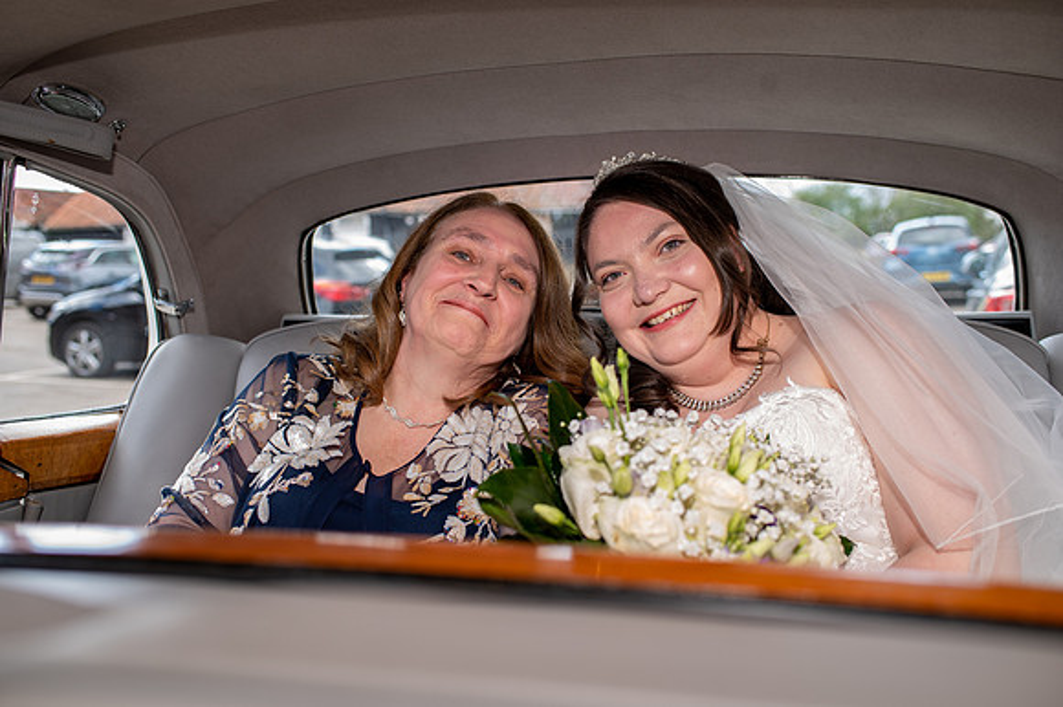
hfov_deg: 54.5
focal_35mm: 35
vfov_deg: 37.8
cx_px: 532
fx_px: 1033
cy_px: 354
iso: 100
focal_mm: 35
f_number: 3.5
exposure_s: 1/80
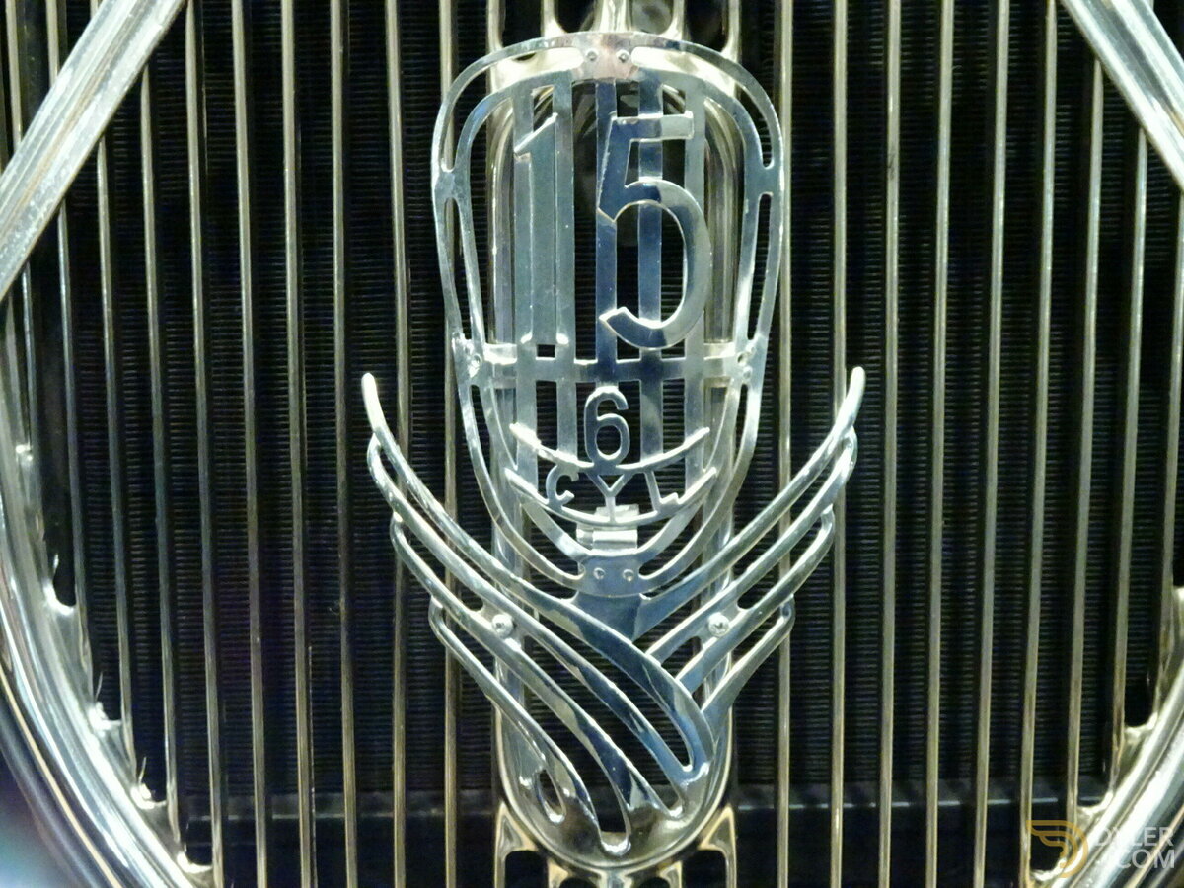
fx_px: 1984
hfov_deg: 33.2
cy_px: 444
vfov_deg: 25.2
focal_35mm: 58
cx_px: 592
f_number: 4.5
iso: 2500
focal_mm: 9.87
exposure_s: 1/8
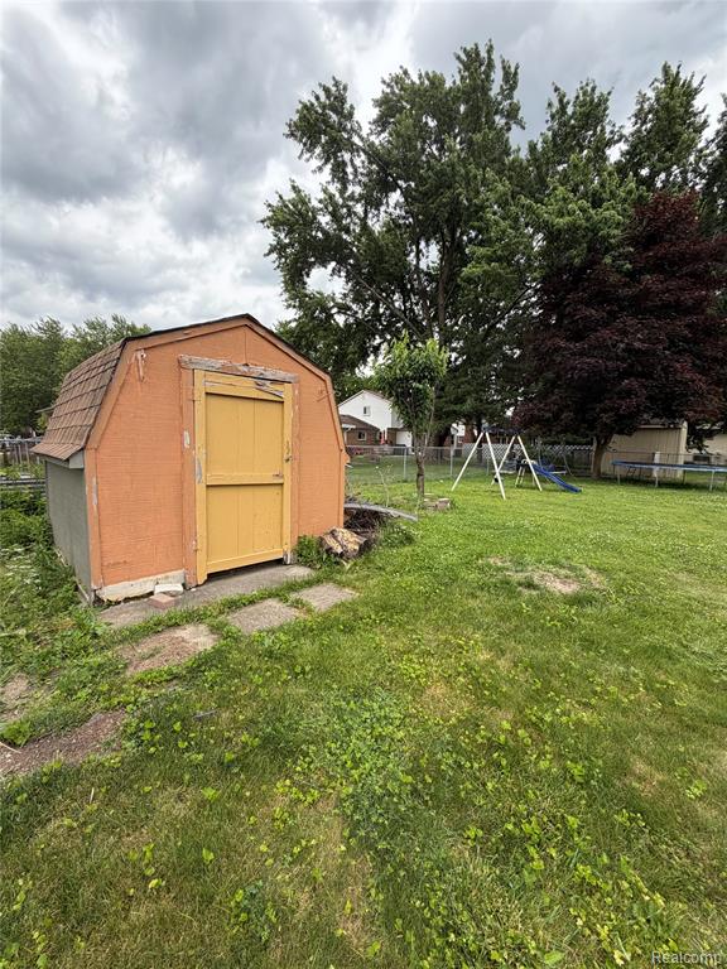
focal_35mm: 14
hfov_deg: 85.7
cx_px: 364
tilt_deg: -6.2
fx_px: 392
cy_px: 484
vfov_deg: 102.1
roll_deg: -2.3
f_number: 2.2
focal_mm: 2.22
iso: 50
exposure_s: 1/502
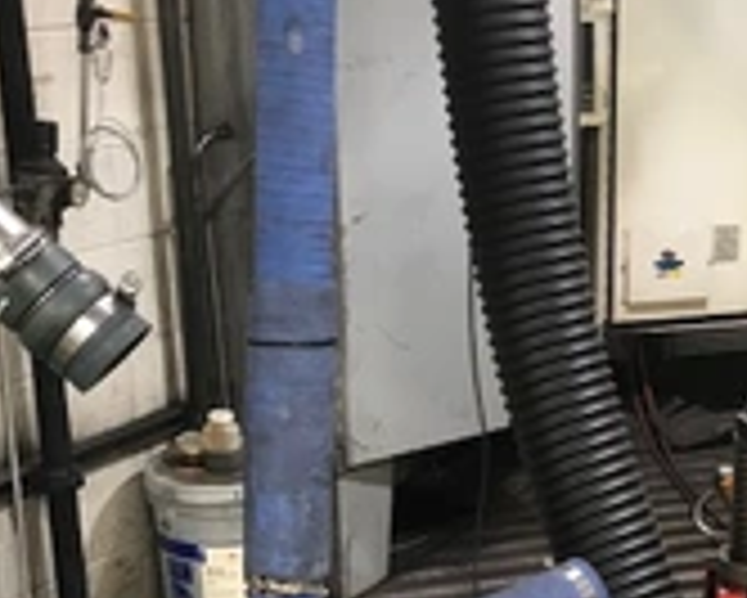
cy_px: 414
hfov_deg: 28.1
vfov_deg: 23.0
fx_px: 1460
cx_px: 598
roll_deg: +1.2
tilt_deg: -15.3
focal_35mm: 66
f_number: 1.8
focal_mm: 3.99
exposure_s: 1/15
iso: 50
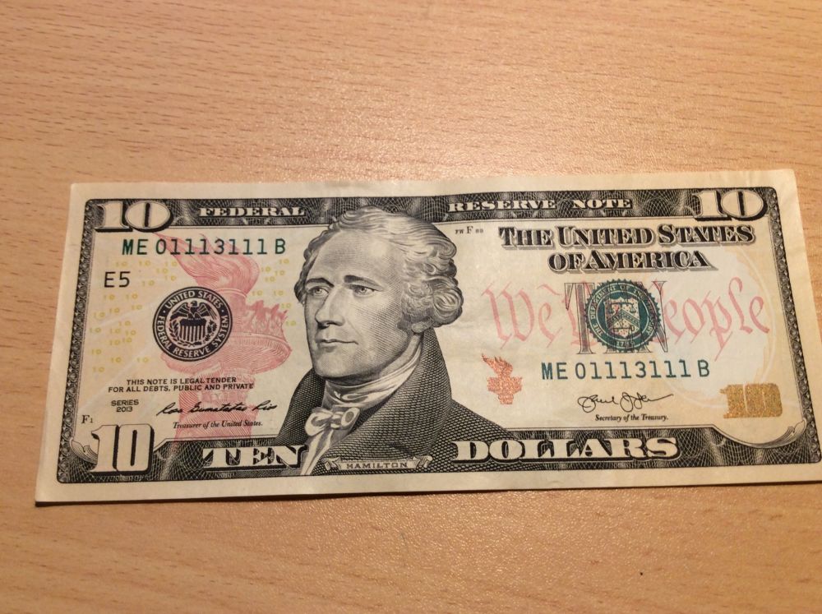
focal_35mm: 32
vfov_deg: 44.1
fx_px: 759
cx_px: 411
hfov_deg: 56.9
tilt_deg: -73.6
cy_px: 307
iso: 32
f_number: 2.4
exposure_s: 1/40
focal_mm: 3.3
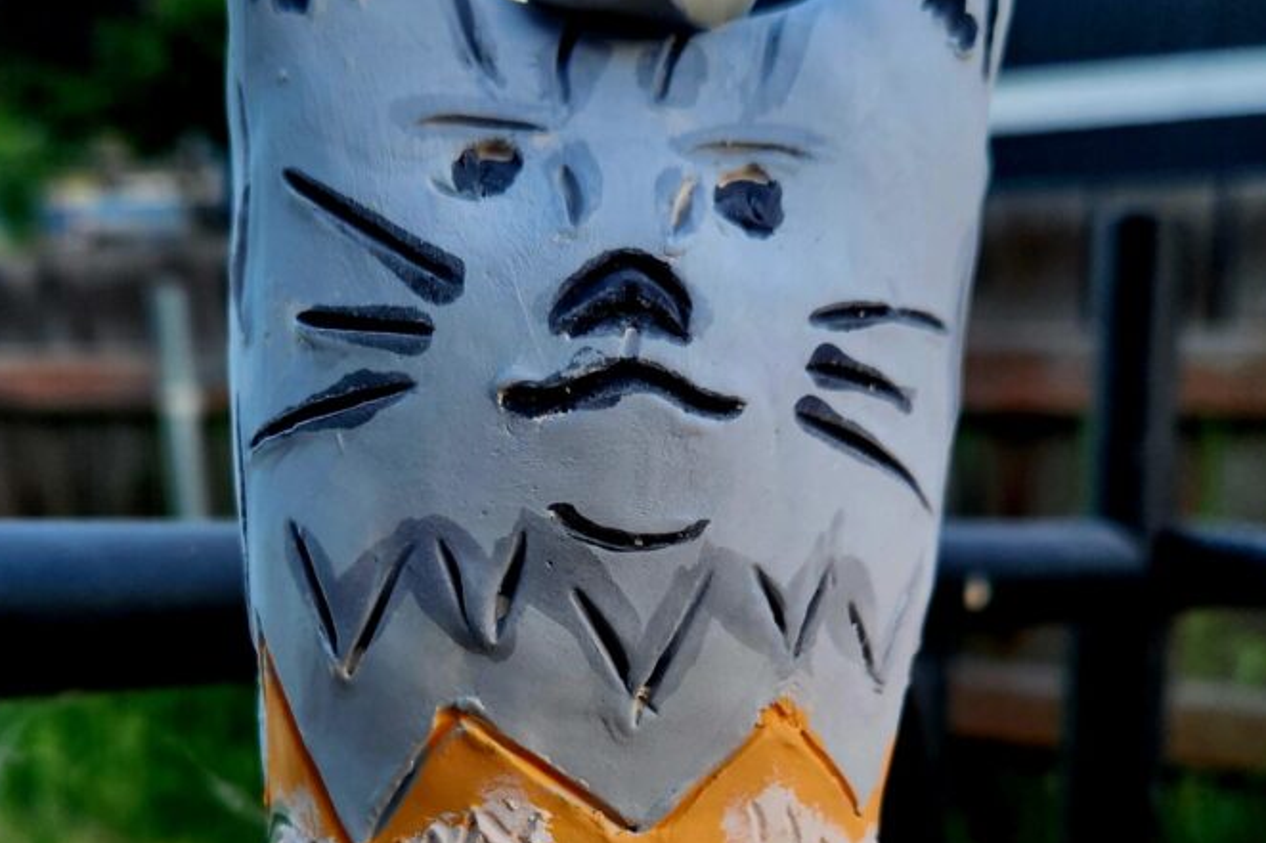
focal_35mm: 37
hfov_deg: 51.8
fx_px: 1301
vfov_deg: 34.1
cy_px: 746
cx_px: 558
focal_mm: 5.4
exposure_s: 1/182
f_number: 1.8
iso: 64
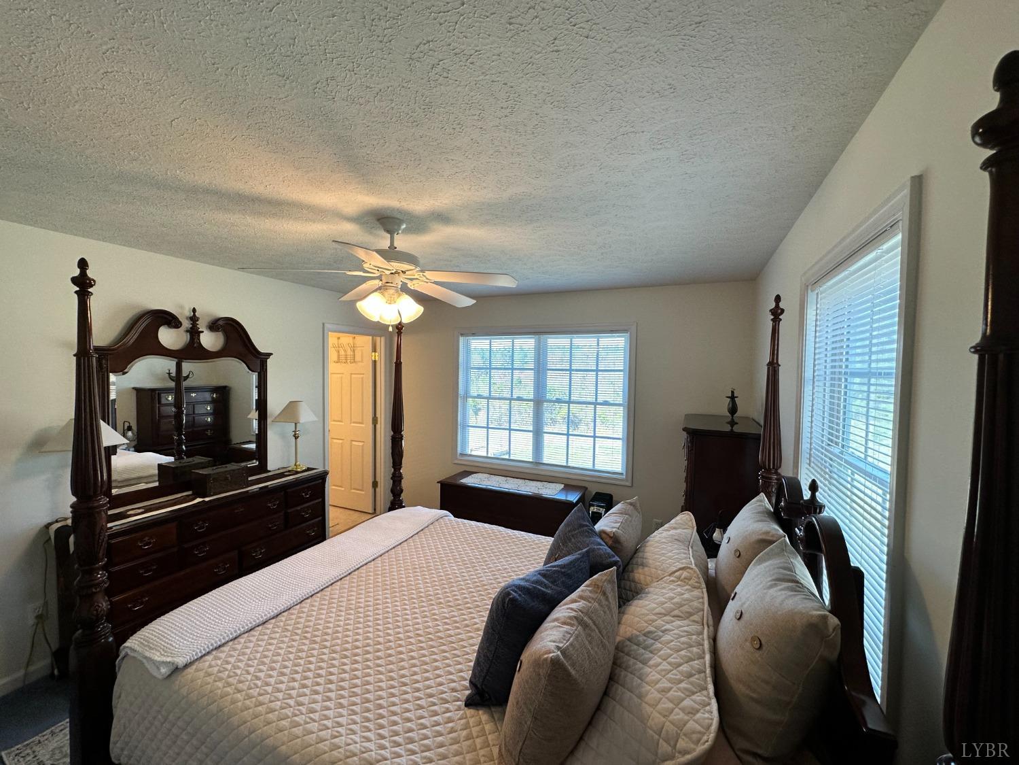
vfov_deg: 85.7
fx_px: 412
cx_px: 510
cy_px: 382
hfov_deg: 102.1
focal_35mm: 14
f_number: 2.2
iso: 100
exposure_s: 1/120
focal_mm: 2.22
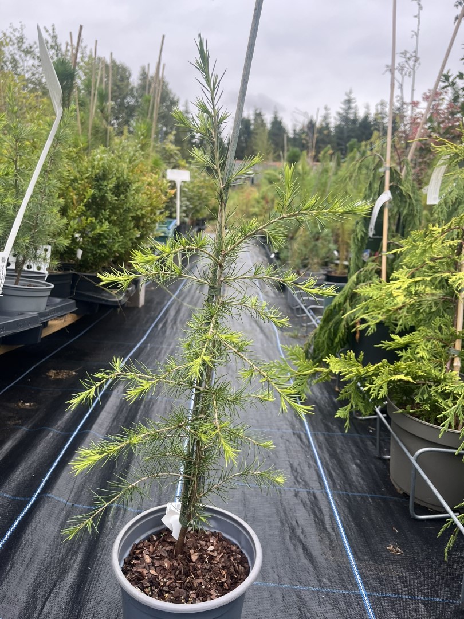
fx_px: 465
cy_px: 310
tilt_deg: -12.9
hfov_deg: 53.1
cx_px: 232
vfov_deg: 67.3
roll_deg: -2.9
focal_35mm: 26
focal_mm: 5.1
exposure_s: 1/247
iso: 40
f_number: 1.6
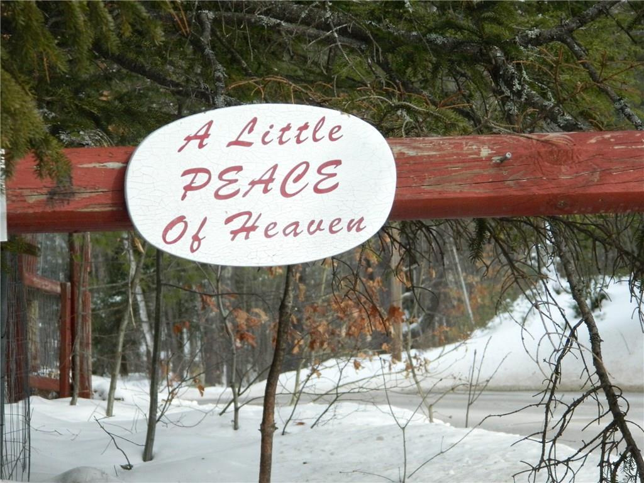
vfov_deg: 9.9
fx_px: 2791
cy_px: 242
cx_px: 322
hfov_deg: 13.2
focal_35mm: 150
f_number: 4.9
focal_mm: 27
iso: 400
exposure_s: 1/640
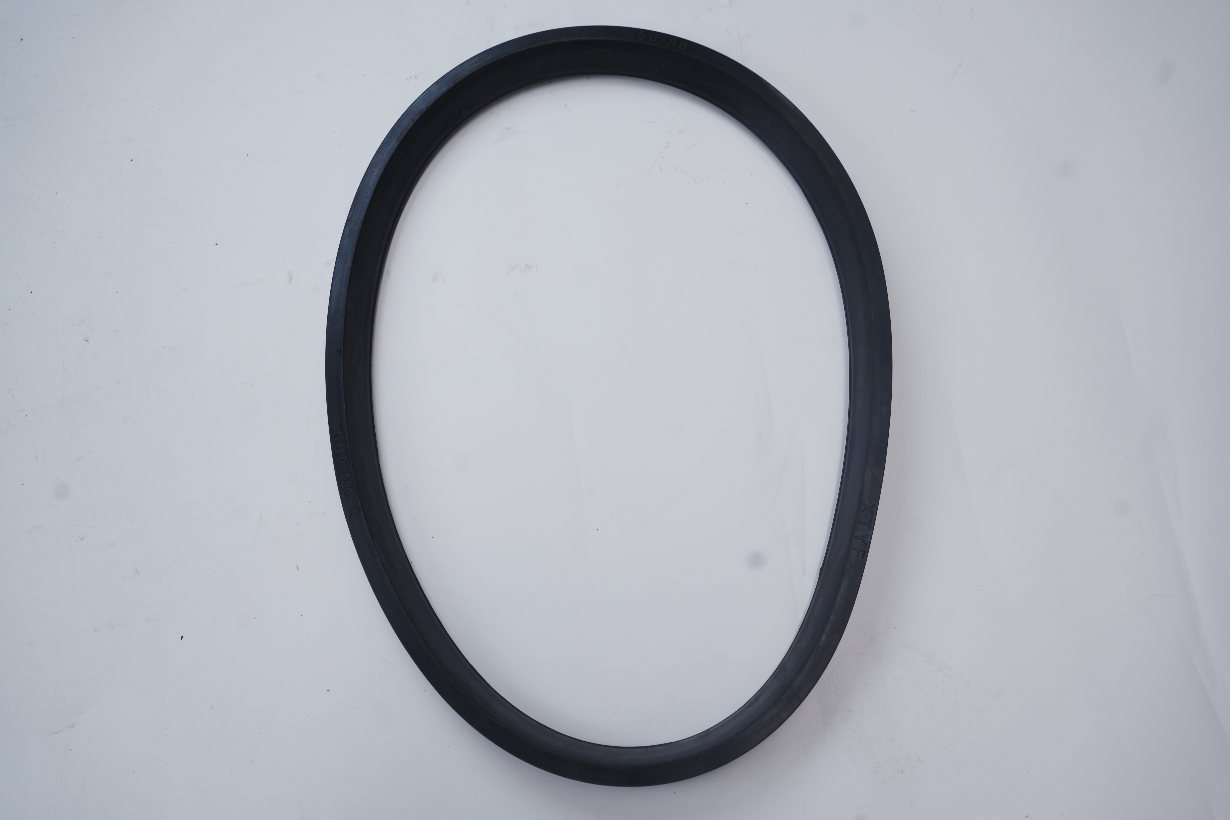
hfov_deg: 54.4
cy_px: 410
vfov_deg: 37.9
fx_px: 1196
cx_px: 615
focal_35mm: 35
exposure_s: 1/90
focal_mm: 35
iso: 125
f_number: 5.6
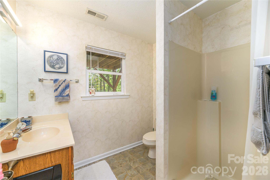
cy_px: 90
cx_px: 135
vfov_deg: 81.2
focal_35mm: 14
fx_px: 105
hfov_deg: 104.3
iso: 320
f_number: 8
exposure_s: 1/200
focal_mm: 14
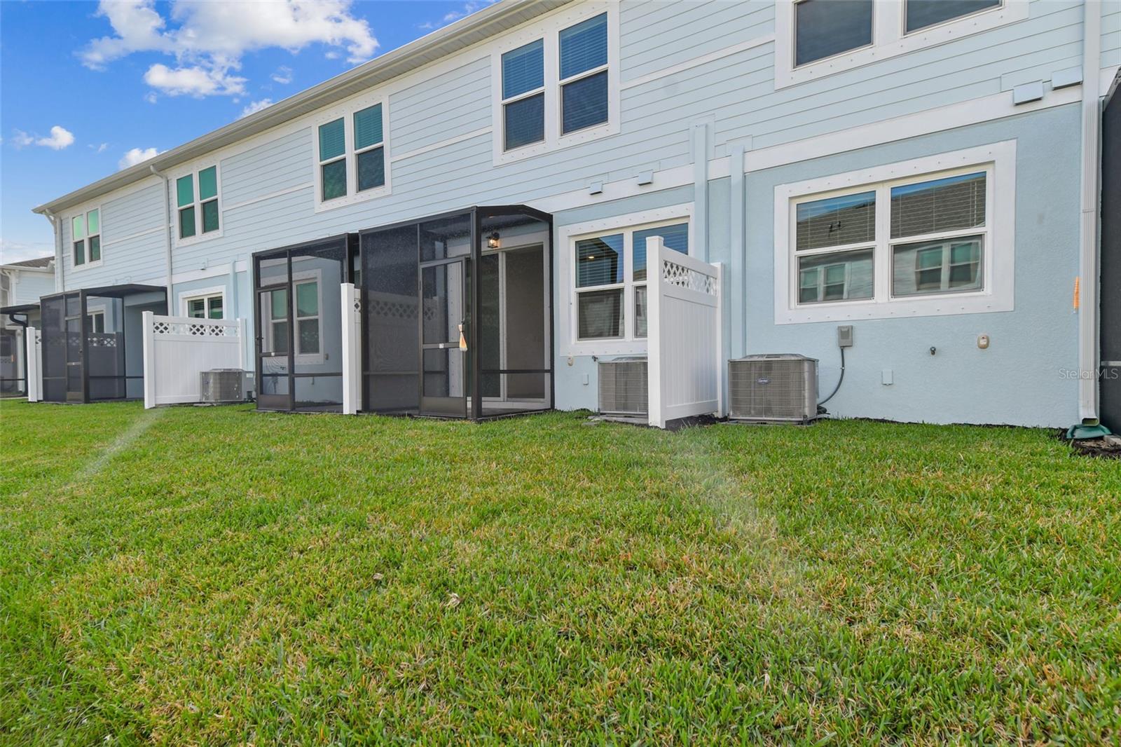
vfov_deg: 64.5
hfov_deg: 86.9
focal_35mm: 19
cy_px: 374
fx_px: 591
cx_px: 560
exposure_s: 1/60
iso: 100
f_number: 7.1
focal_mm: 13
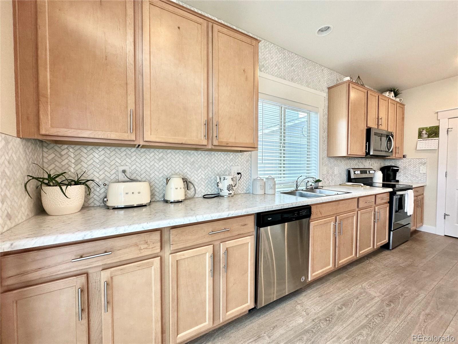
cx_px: 229
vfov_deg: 85.7
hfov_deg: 102.1
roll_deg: -0.2
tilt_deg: -2.8
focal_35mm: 14
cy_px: 172
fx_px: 185
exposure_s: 1/120
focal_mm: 2.22
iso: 100
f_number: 2.2
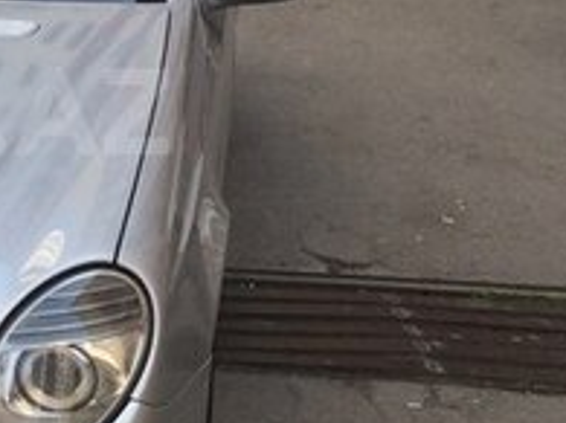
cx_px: -128
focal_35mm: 98
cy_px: 112
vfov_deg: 15.0
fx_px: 1601
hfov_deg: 18.9
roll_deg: -1.0
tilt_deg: -16.1
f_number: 2.2
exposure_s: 1/562
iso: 32
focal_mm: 4.15
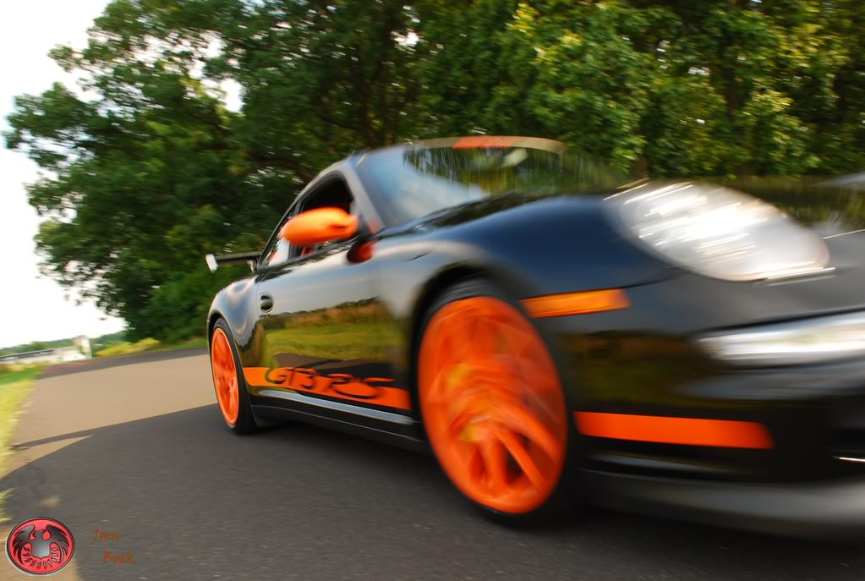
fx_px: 722
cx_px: 432
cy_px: 290
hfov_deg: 61.8
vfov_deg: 43.8
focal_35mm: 30
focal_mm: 20
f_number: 8
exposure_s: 1/80
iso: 200
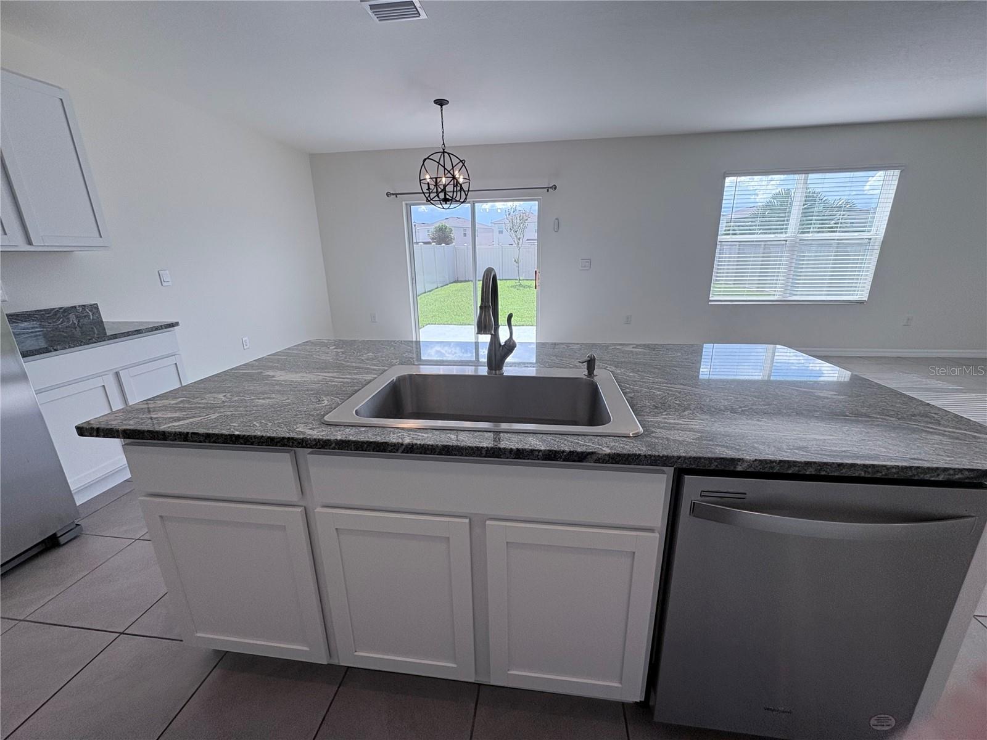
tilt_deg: -17.0
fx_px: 399
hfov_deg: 102.1
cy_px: 370
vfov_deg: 85.7
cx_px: 494
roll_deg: +1.8
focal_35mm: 14
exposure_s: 1/282
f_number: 2.2
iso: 64
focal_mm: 2.22
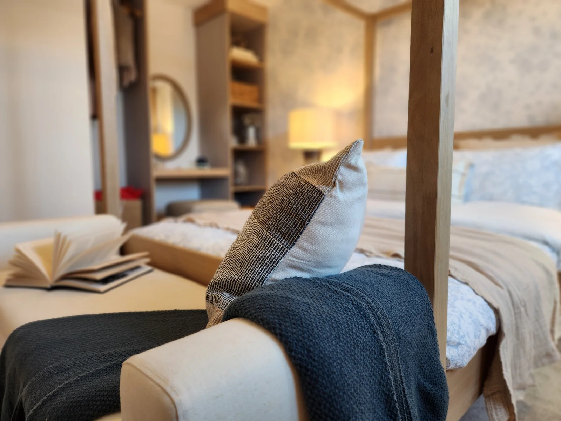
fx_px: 373
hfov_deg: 73.9
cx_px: 280
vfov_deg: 58.9
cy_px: 210
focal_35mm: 23
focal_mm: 5.4
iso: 160
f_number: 1.8
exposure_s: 1/100
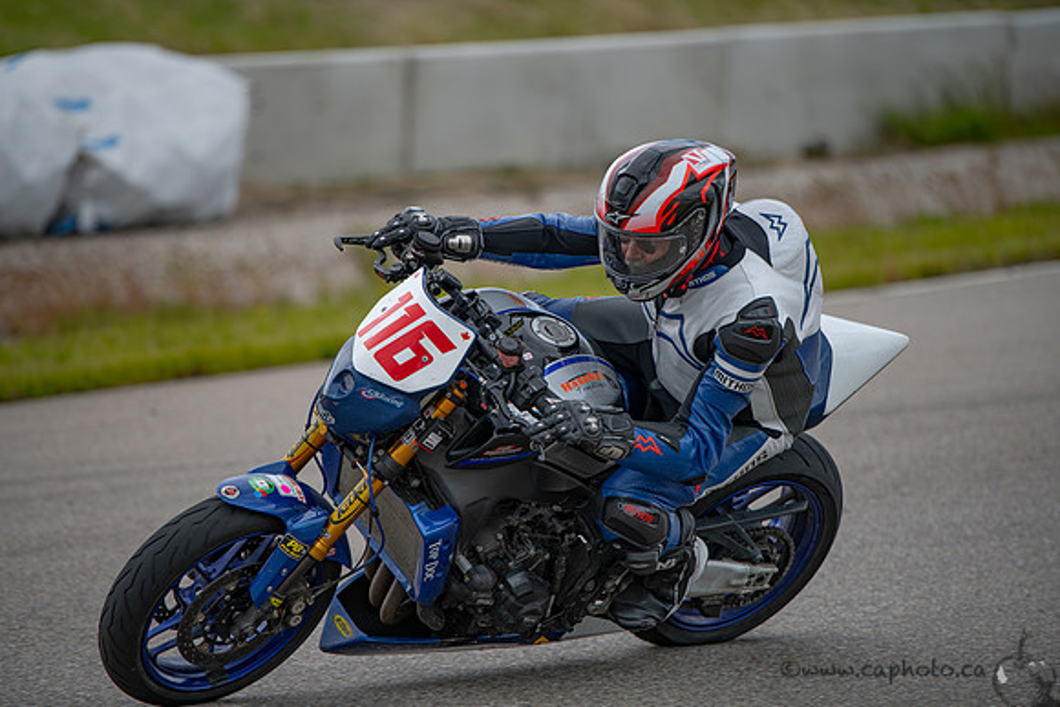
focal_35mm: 200
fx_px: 5890
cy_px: 354
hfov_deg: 10.3
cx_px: 530
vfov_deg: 6.9
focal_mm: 200
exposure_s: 1/2500
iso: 160
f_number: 2.8
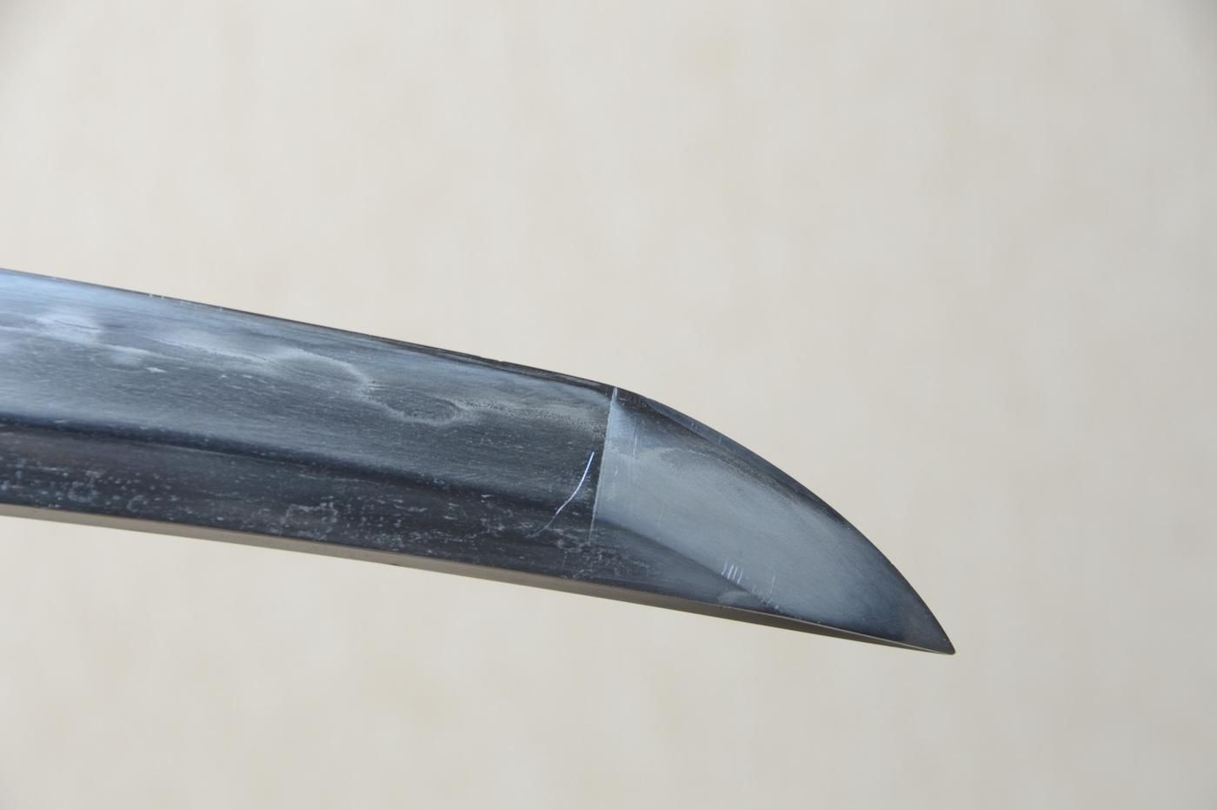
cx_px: 608
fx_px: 6840
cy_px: 405
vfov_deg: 6.8
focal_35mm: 202
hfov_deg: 10.2
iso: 400
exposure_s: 1/1.6
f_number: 11
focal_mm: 135
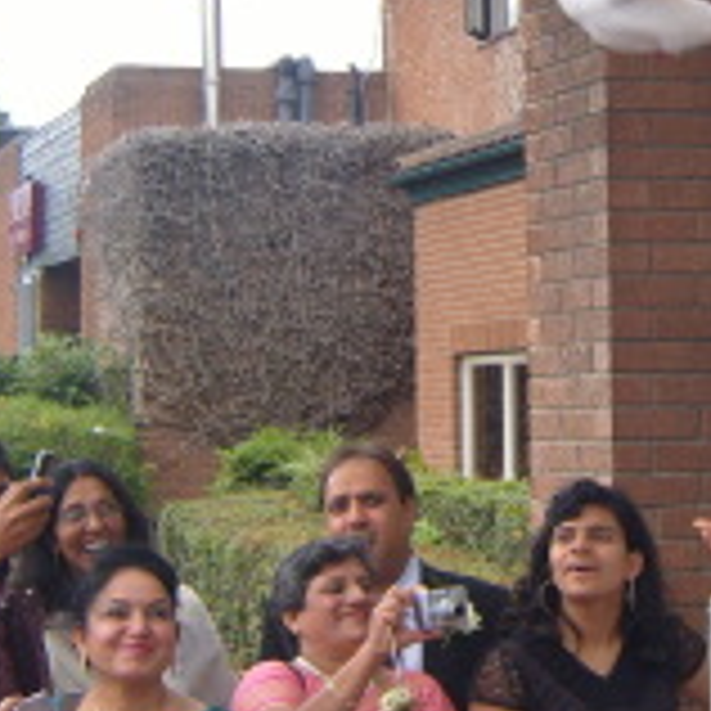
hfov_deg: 17.2
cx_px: 585
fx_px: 2324
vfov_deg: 17.3
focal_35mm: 100
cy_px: 194
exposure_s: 1/350
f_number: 2.8
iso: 80
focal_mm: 7.4
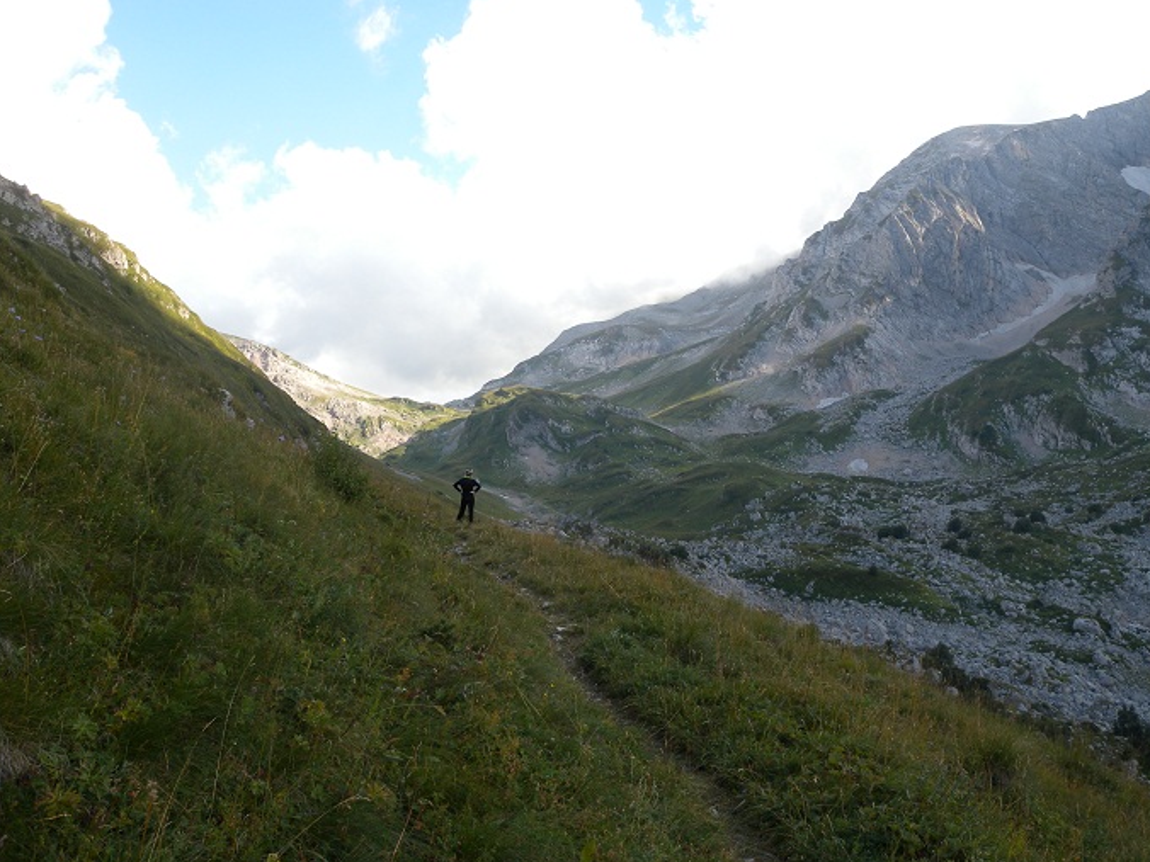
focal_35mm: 29
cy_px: 433
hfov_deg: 61.6
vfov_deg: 48.2
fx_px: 963
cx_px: 594
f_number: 4.5
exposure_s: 1/175
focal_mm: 6
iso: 64
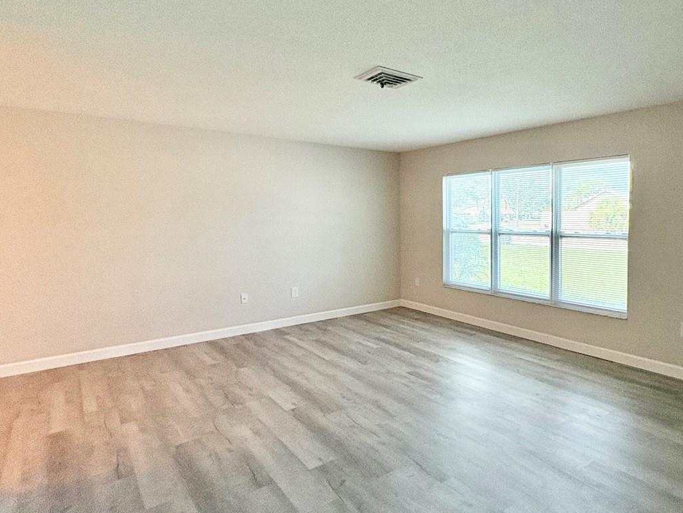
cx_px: 486
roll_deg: +1.0
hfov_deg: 72.6
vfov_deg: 61.0
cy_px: 238
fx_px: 434
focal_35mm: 22
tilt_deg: -2.8
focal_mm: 2.22
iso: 320
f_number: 2.2
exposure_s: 1/120
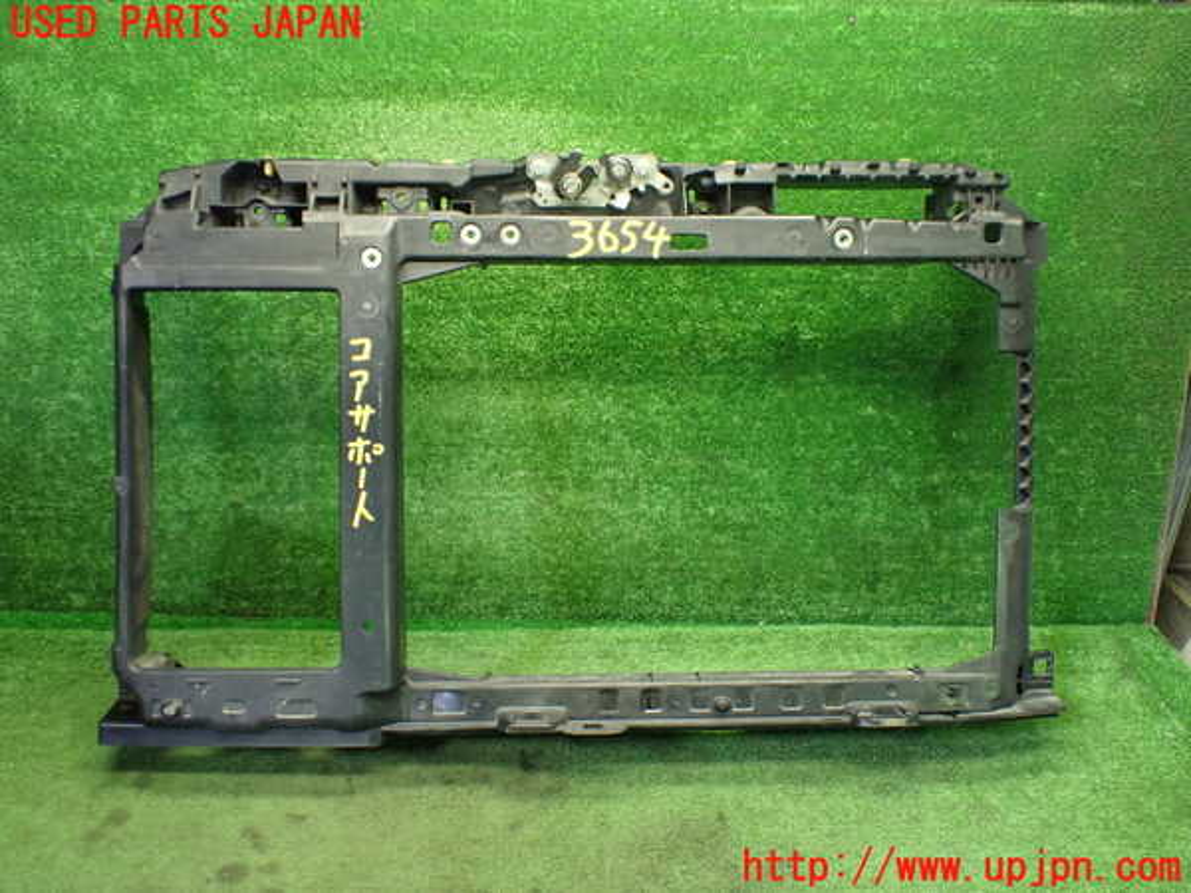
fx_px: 1032
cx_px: 596
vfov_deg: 46.8
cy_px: 446
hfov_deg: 60.0
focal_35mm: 30
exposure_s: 1/100
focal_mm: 5.4
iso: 800
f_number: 2.3
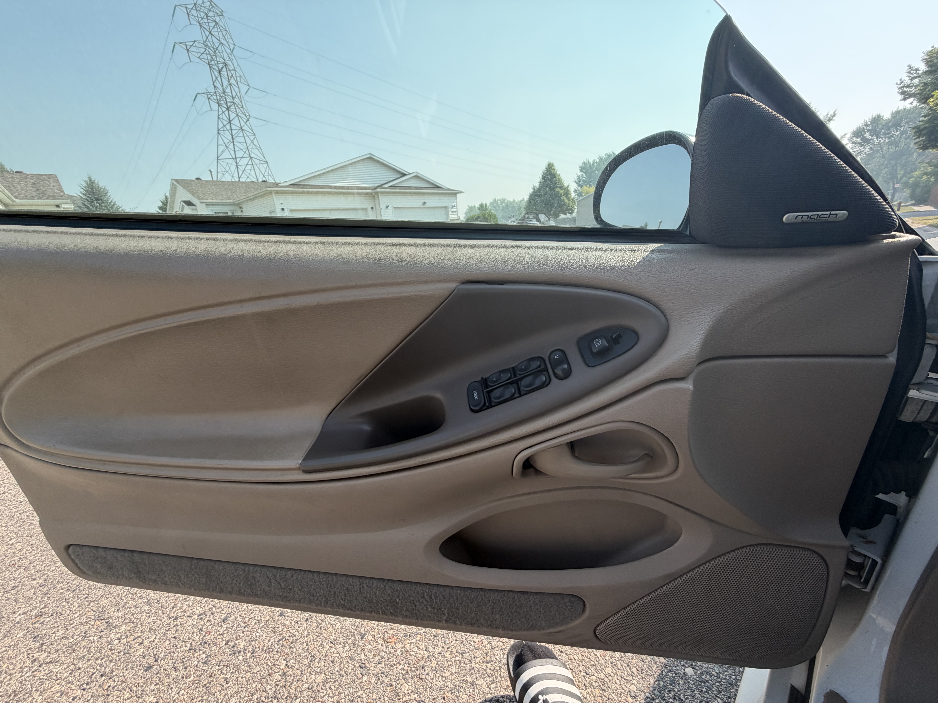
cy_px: 352
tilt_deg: -17.5
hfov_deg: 102.1
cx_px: 469
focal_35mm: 14
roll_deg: +4.6
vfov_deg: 85.7
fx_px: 379
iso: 40
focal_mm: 2.22
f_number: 2.2
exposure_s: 1/658
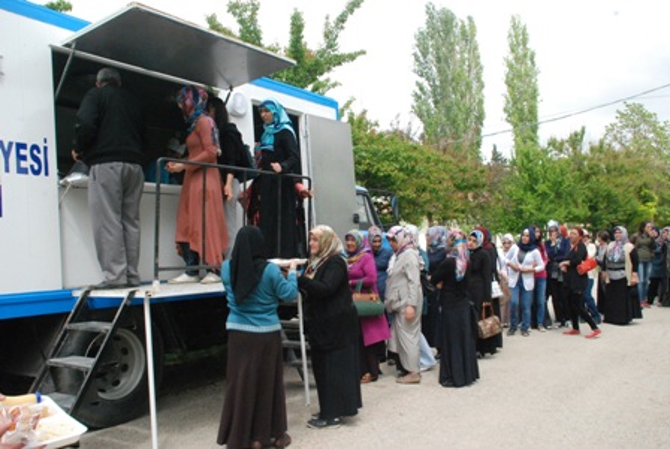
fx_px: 615
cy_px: 224
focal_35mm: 33
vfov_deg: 40.1
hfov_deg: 57.2
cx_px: 335
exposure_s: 1/640
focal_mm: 22
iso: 1600
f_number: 13
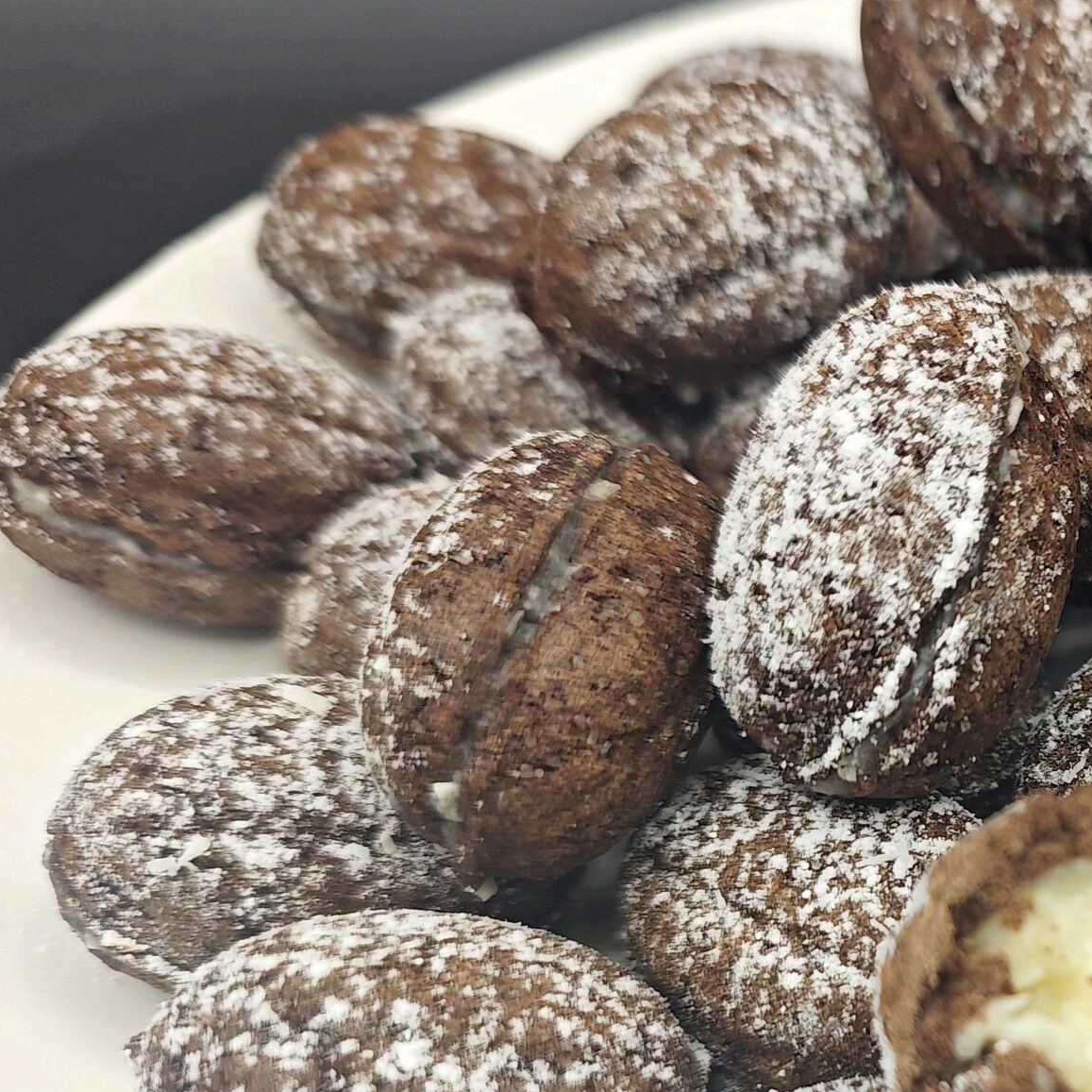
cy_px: 741
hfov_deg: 33.0
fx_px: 1606
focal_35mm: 45
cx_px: 1195
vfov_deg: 37.1
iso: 50
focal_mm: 6.55
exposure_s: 1/301
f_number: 1.6
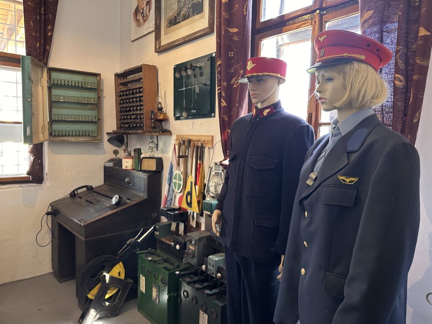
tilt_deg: -4.0
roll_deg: -1.6
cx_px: 216
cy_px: 162
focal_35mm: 24
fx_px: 300
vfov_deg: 56.8
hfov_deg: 71.6
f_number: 1.78
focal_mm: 6.86
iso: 320
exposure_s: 1/60
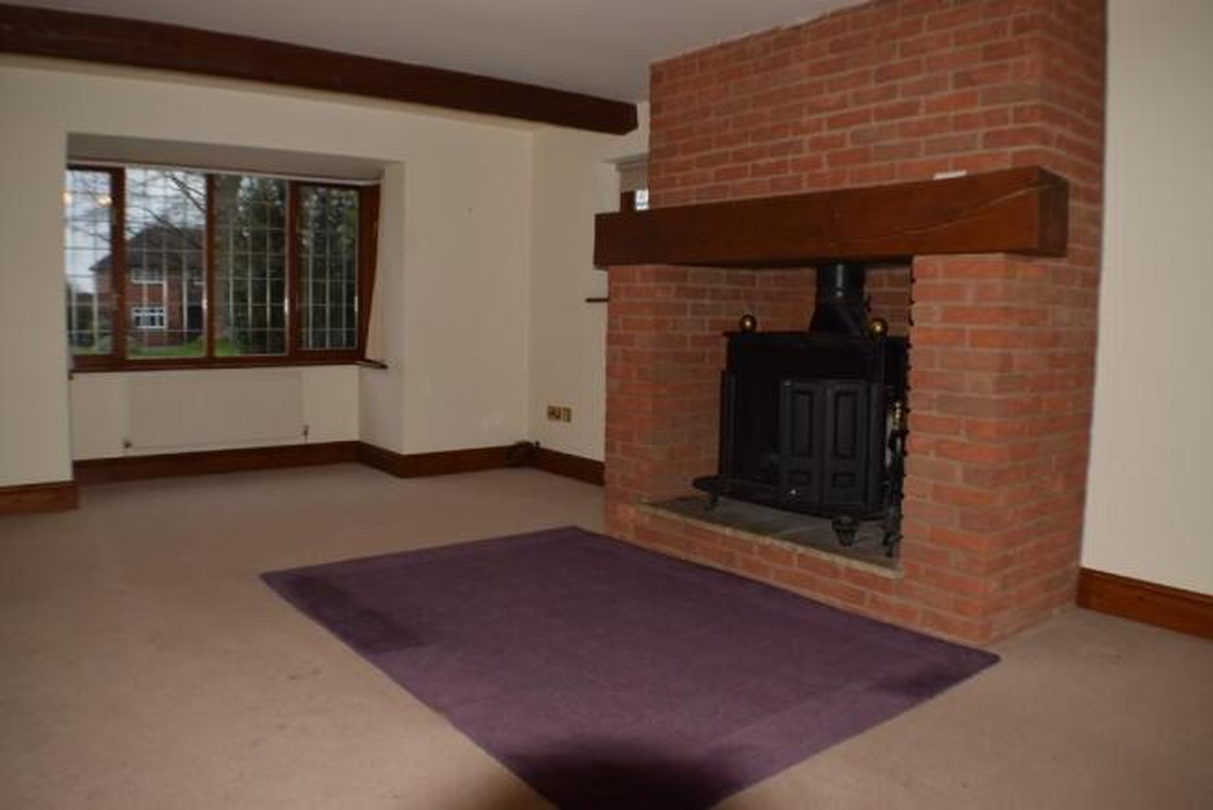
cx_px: 606
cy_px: 405
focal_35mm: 34
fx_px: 1163
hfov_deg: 55.1
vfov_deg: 38.4
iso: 125
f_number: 7.1
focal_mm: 23
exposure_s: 1/60
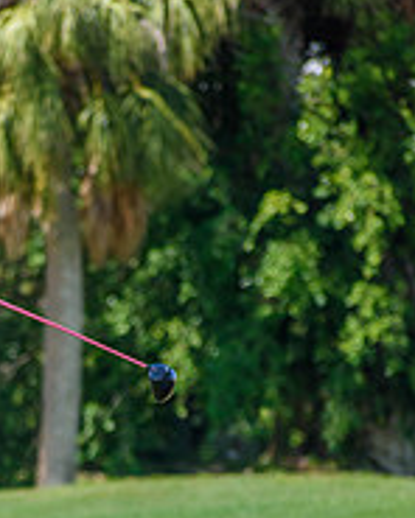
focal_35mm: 820
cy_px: 459
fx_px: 12589
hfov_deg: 1.9
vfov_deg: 2.4
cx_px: 11
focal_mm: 240
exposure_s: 1/2000
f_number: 6
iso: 400
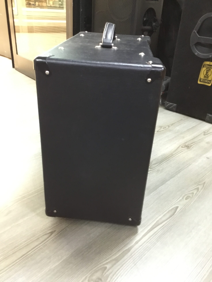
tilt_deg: -28.7
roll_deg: -3.1
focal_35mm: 31
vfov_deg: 58.4
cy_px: 141
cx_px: 106
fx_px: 253
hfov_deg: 45.4
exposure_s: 1/17
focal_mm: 3.3
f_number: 2.4
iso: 500
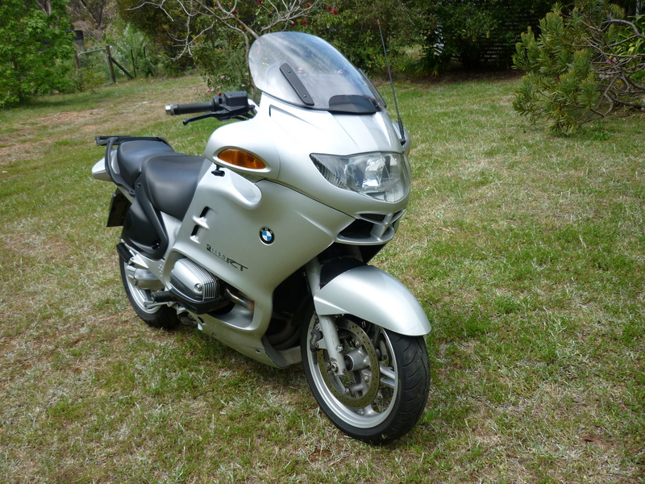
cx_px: 322
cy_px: 242
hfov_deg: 55.4
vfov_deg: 42.9
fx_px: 615
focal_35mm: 33
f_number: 2.8
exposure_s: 1/640
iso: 80
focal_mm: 5.5
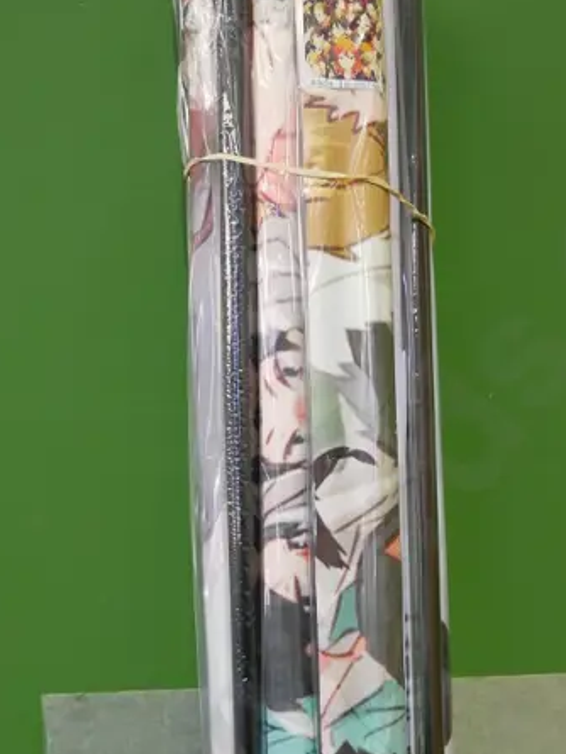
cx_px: 317
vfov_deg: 27.4
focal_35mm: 69
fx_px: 1504
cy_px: 637
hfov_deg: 21.3
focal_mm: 15
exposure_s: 1/60
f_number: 3.7
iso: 800
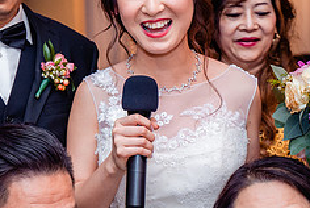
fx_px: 1164
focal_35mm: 135
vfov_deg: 10.2
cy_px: 106
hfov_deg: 14.9
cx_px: -9
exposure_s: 1/125
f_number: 4.5
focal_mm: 55
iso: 1600
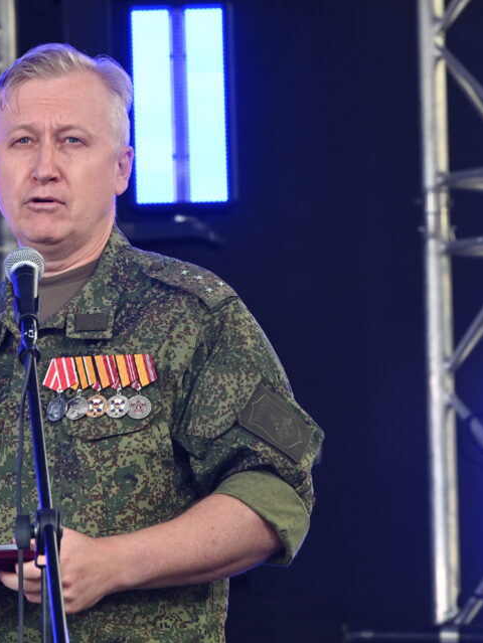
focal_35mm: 308
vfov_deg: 6.4
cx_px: 86
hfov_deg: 4.8
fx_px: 5724
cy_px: 328
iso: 800
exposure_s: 1/250
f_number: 7.1
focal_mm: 200
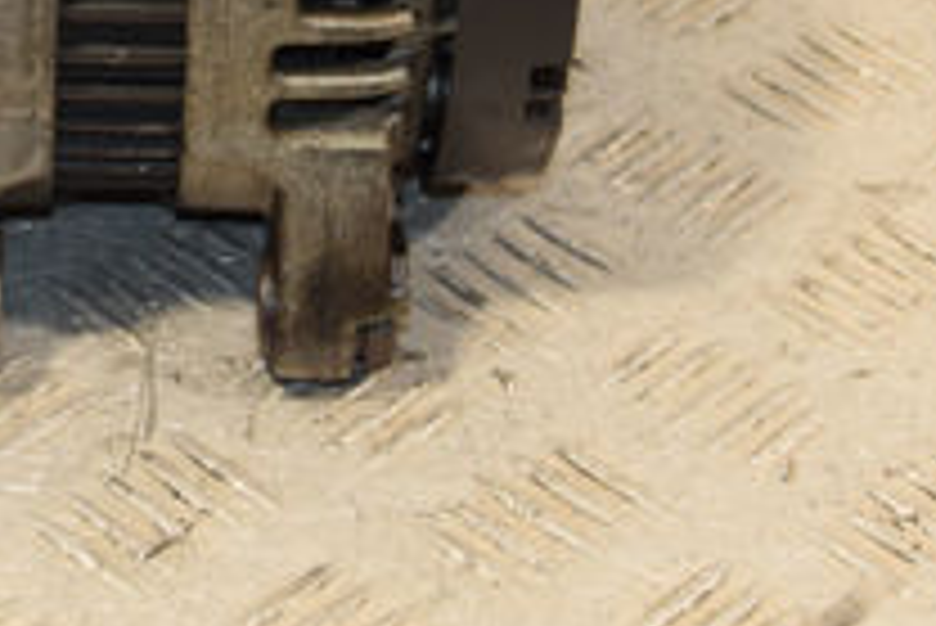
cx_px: 248
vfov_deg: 7.7
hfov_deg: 11.7
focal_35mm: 175
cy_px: -315
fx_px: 4553
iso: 800
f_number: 5.6
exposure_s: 1/200
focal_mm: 38
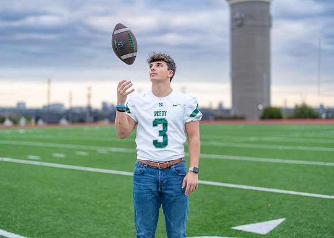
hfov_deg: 37.2
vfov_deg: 27.0
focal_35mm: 52
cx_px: 167
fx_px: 497
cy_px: 119
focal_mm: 50
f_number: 1.2
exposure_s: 1/1250
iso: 1000
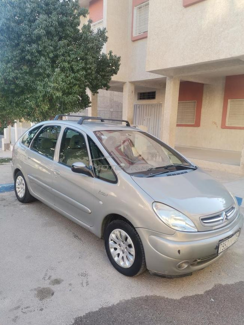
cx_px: 122
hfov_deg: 53.1
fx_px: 244
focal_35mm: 26
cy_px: 162
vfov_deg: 67.3
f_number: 1.8
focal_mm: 4.75
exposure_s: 1/112
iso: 50
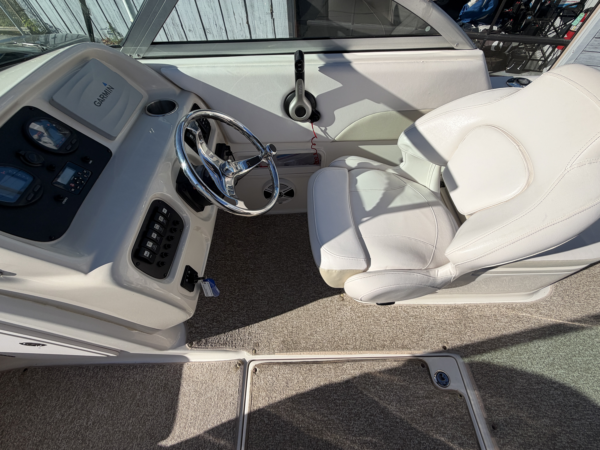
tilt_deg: -56.6
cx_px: 300
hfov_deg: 102.1
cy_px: 225
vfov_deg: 85.7
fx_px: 243
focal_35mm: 14
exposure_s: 1/1399
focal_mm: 2.22
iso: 20
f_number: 2.2
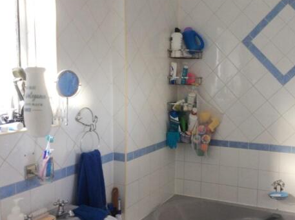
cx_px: 188
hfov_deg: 45.4
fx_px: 349
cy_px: 121
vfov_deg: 35.0
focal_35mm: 41
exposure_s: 1/25
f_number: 2.4
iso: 40
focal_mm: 3.3
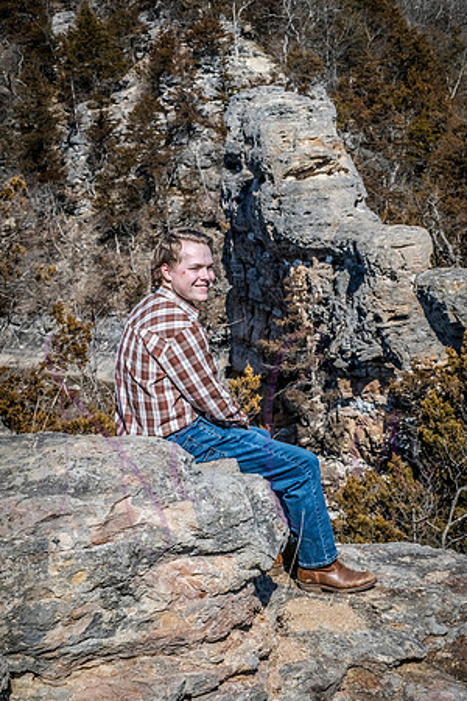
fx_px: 1790
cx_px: 234
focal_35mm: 92
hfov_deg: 14.9
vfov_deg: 22.1
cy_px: 350
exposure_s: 1/1000
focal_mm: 92
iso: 800
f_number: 18
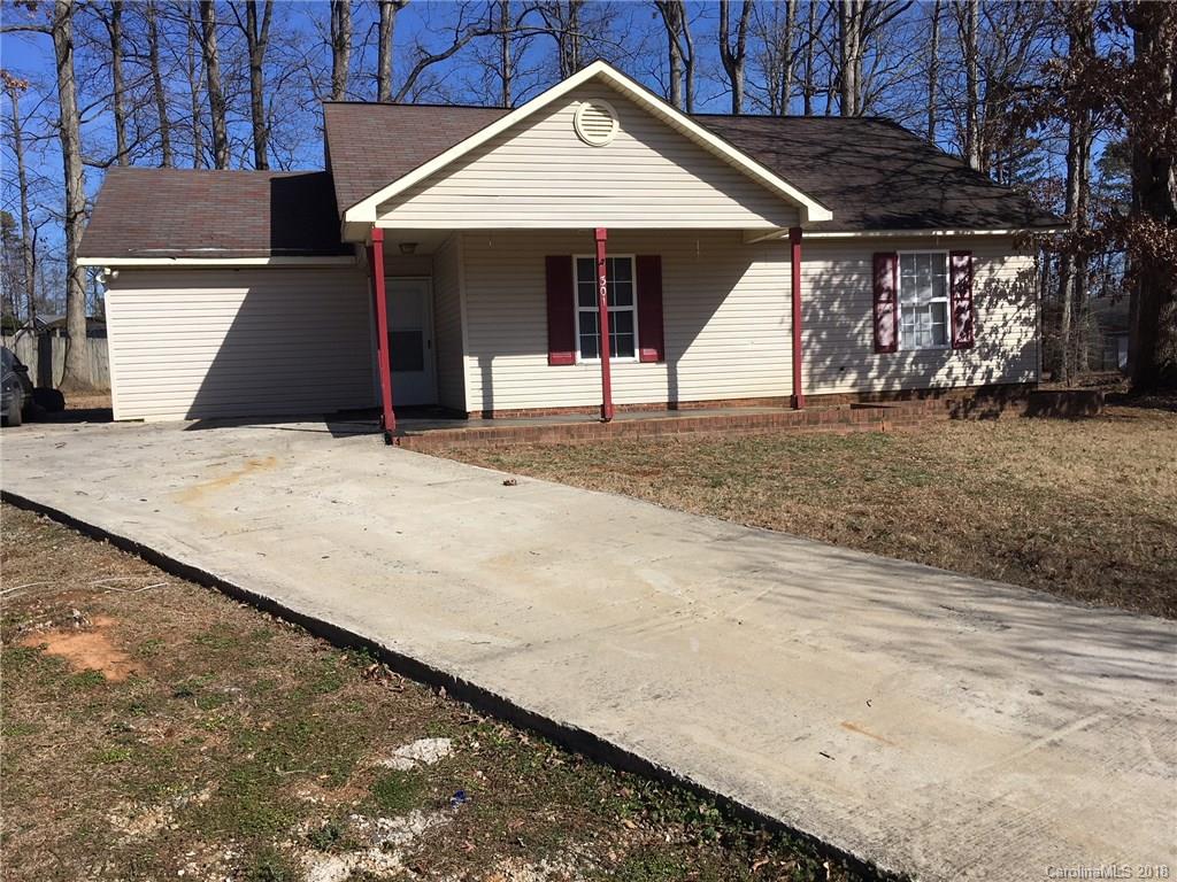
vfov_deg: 48.2
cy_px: 441
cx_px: 588
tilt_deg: -5.7
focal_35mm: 29
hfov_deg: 61.7
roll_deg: +2.6
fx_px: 986
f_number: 2.2
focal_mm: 4.15
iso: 25
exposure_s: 1/2262
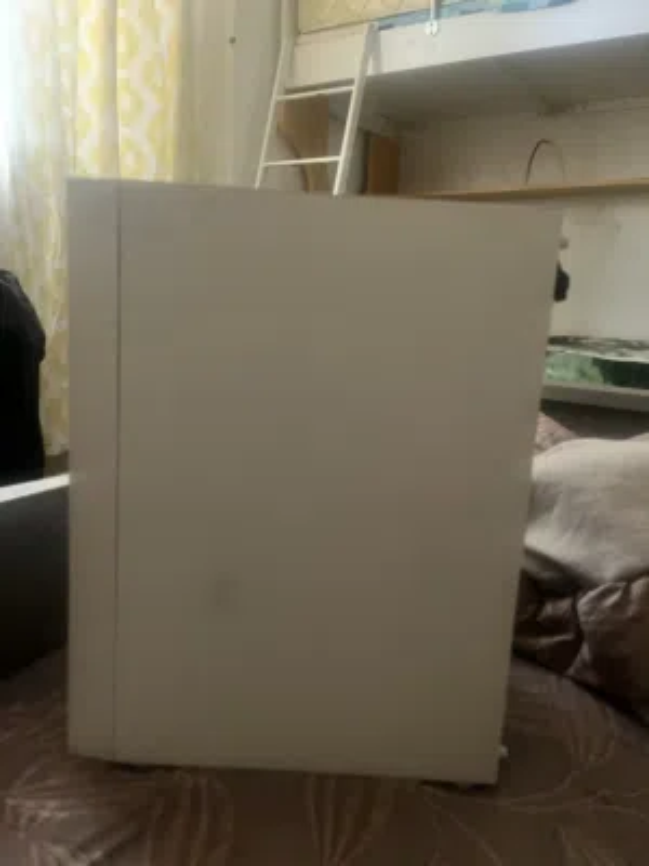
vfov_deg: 67.3
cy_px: 433
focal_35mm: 26
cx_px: 324
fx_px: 650
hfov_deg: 53.1
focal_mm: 5.1
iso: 640
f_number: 1.6
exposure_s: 1/30
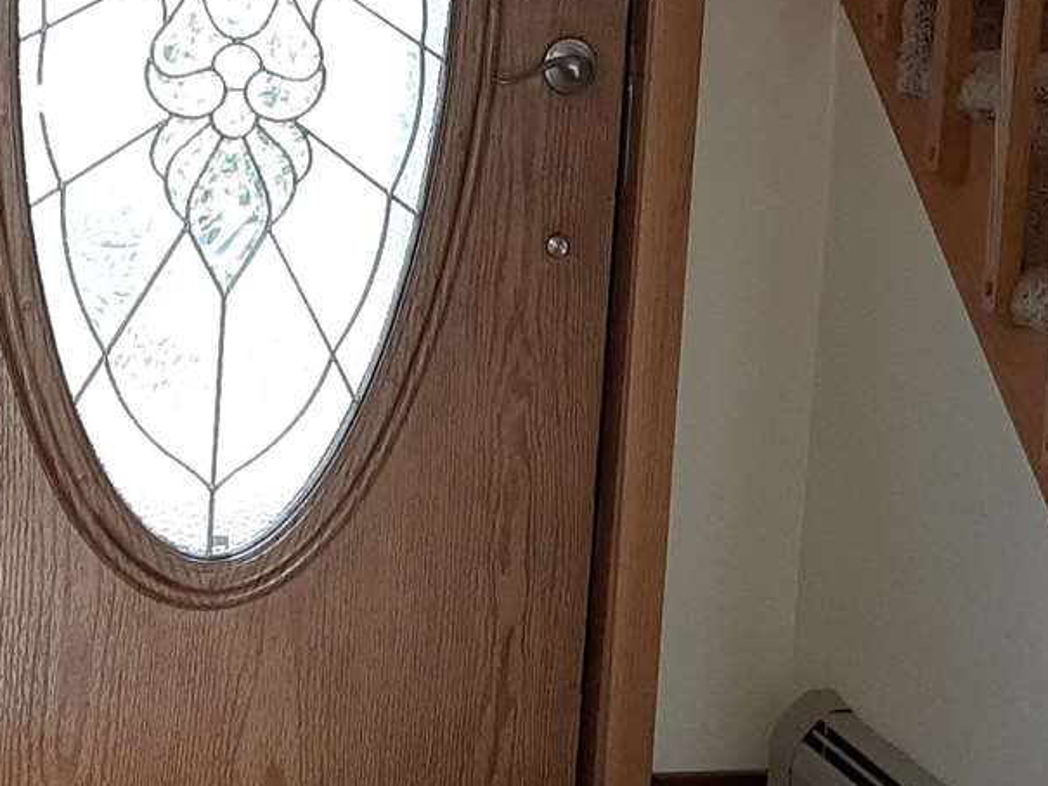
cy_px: 99
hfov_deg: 22.1
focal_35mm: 88
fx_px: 2665
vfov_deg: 16.6
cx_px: 724
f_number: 1.7
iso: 64
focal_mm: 3.93
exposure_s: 1/100
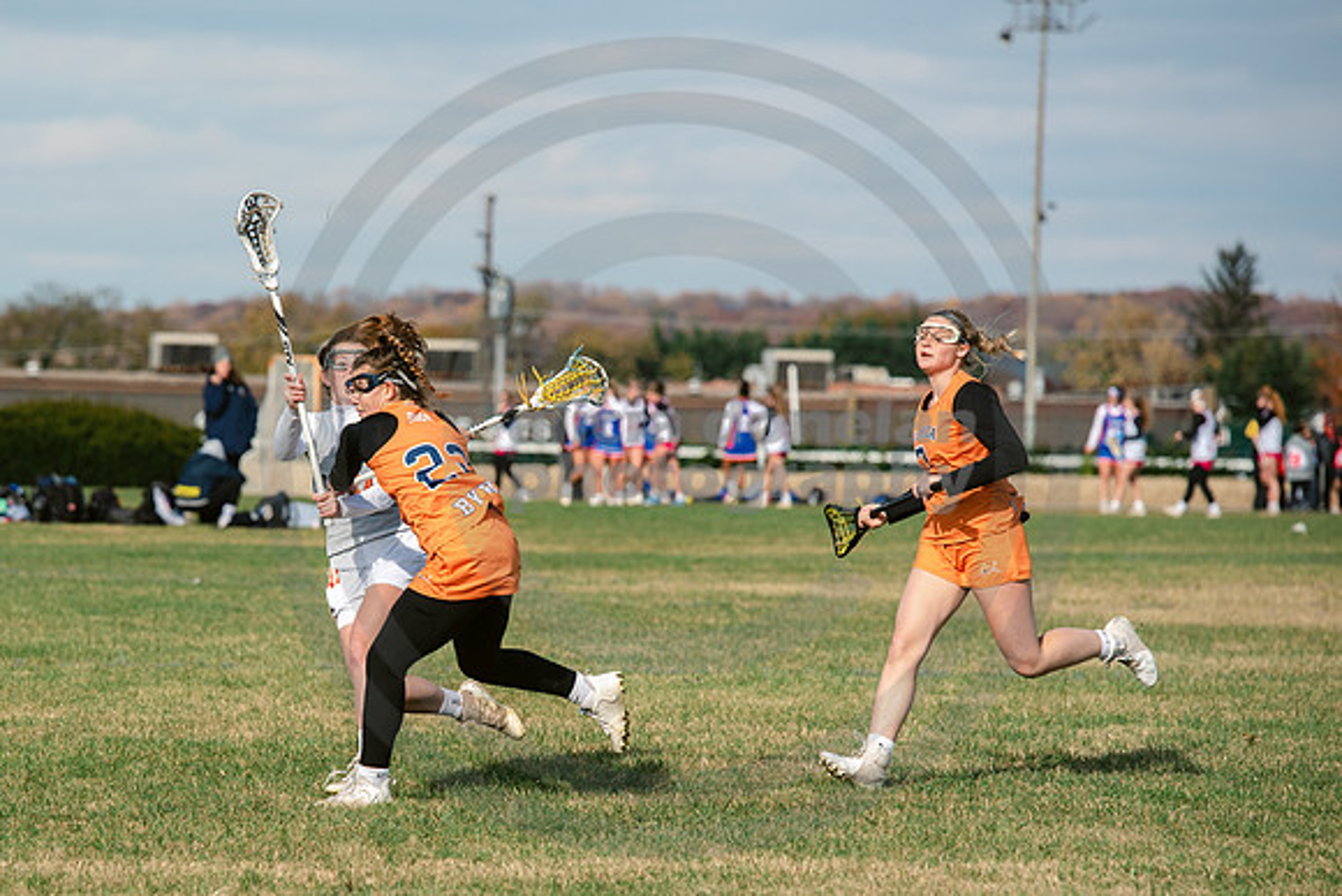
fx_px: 10193
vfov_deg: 5.0
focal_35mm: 273
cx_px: 425
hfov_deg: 7.5
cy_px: 612
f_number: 5
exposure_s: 1/1600
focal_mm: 200
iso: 250
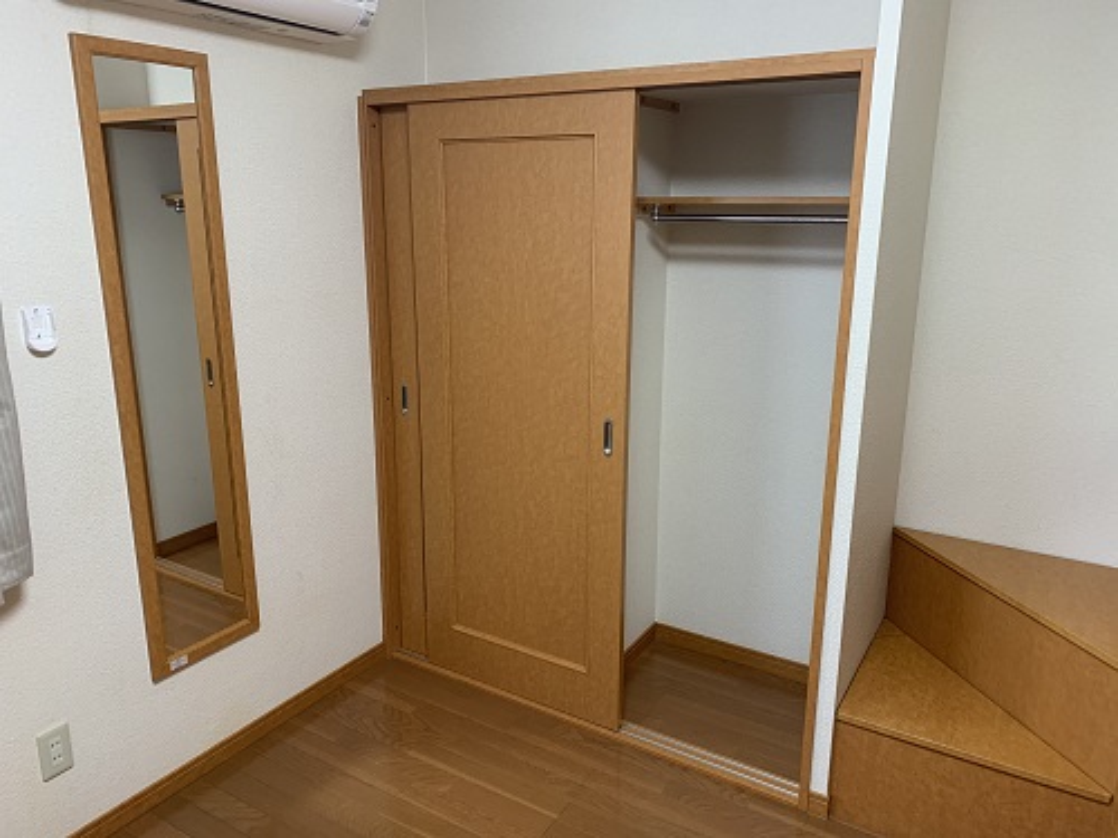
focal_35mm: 26
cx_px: 559
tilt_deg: -14.1
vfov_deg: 53.1
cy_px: 419
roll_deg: +0.0
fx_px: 840
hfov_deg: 67.3
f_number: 1.8
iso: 200
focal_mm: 4.25
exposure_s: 1/60
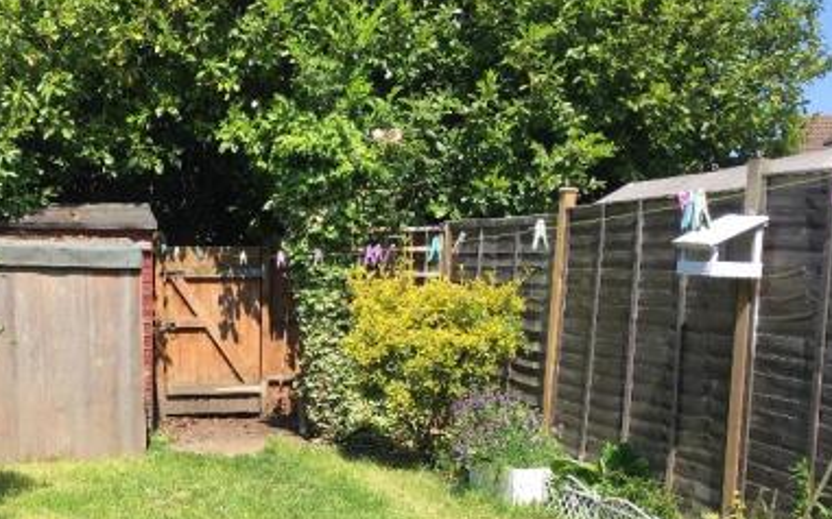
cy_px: 389
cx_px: 272
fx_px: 1066
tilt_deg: -7.2
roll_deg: -0.4
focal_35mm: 47
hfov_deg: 42.0
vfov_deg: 27.0
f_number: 2.2
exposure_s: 1/657
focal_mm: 4.15
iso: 25
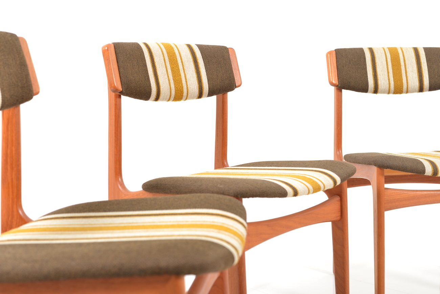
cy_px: 147
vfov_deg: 27.0
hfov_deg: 39.6
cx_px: 220
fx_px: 611
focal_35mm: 50
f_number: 6.3
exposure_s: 1/200
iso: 200
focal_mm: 50
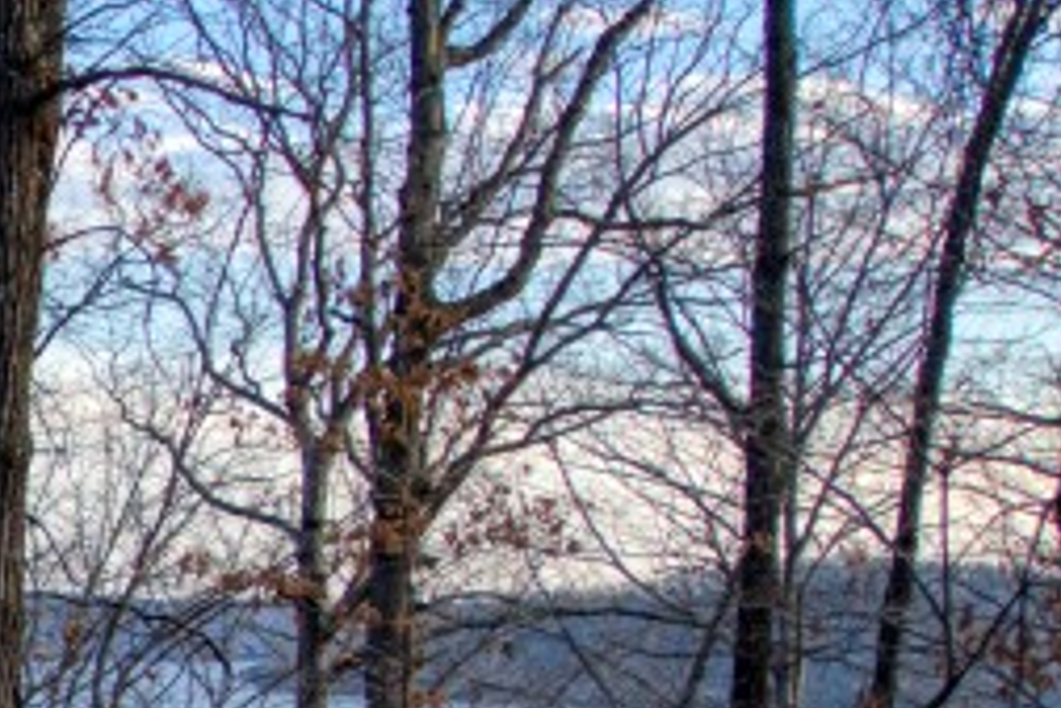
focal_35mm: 97
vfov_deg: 13.5
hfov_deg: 16.8
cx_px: -931
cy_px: 955
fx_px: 2860
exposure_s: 1/60
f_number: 3.5
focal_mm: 24
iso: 320
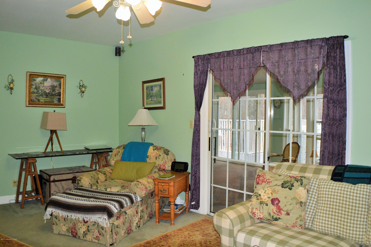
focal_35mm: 39
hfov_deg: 49.6
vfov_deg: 34.1
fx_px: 402
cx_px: 186
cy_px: 124
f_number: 4.2
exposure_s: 1/60
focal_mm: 26
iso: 1400
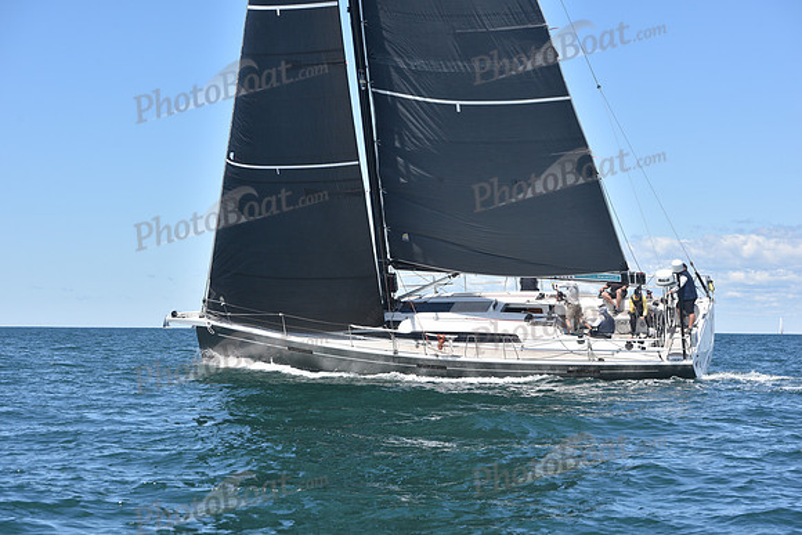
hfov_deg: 24.8
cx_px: 401
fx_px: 1827
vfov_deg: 16.7
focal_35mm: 82
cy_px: 268
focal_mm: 82
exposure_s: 1/800
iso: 250
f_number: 8
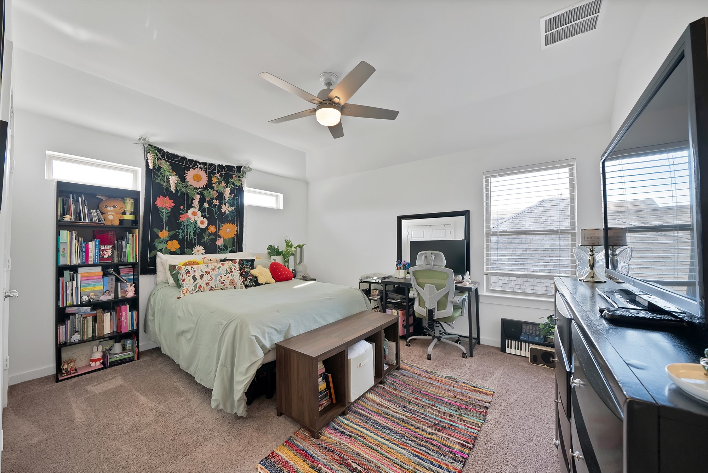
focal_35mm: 12
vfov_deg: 90.1
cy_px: 236
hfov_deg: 112.6
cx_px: 354
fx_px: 236
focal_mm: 12
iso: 640
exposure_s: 1/5
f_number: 9
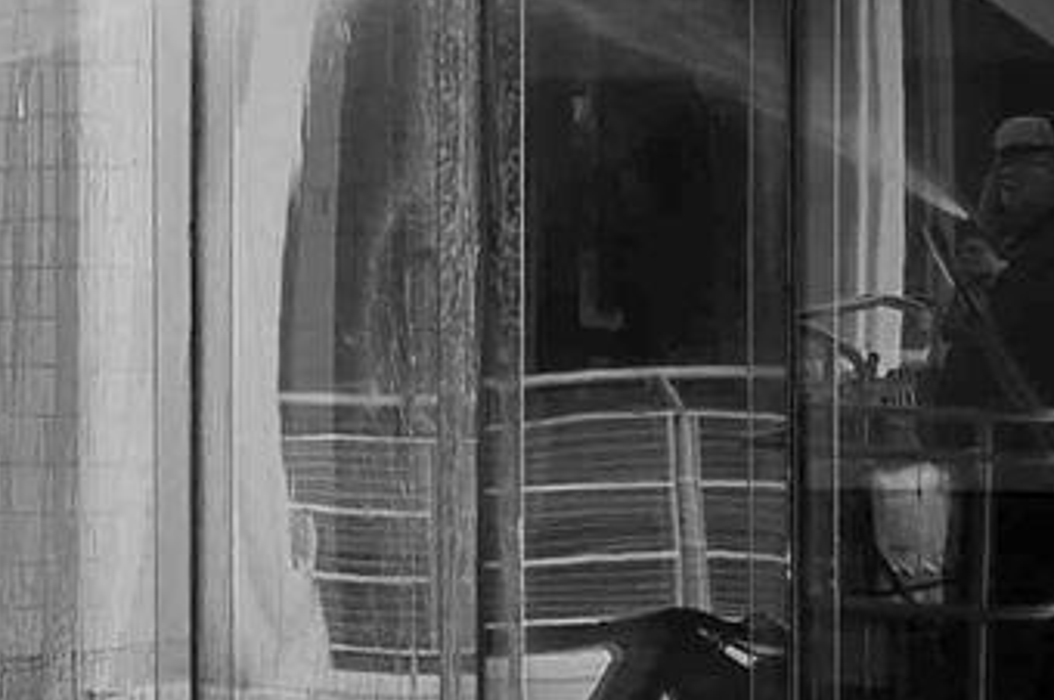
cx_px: -61
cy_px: 312
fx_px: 23136
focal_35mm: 791
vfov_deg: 1.7
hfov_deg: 2.6
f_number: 5.6
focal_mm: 300
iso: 320
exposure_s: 1/125
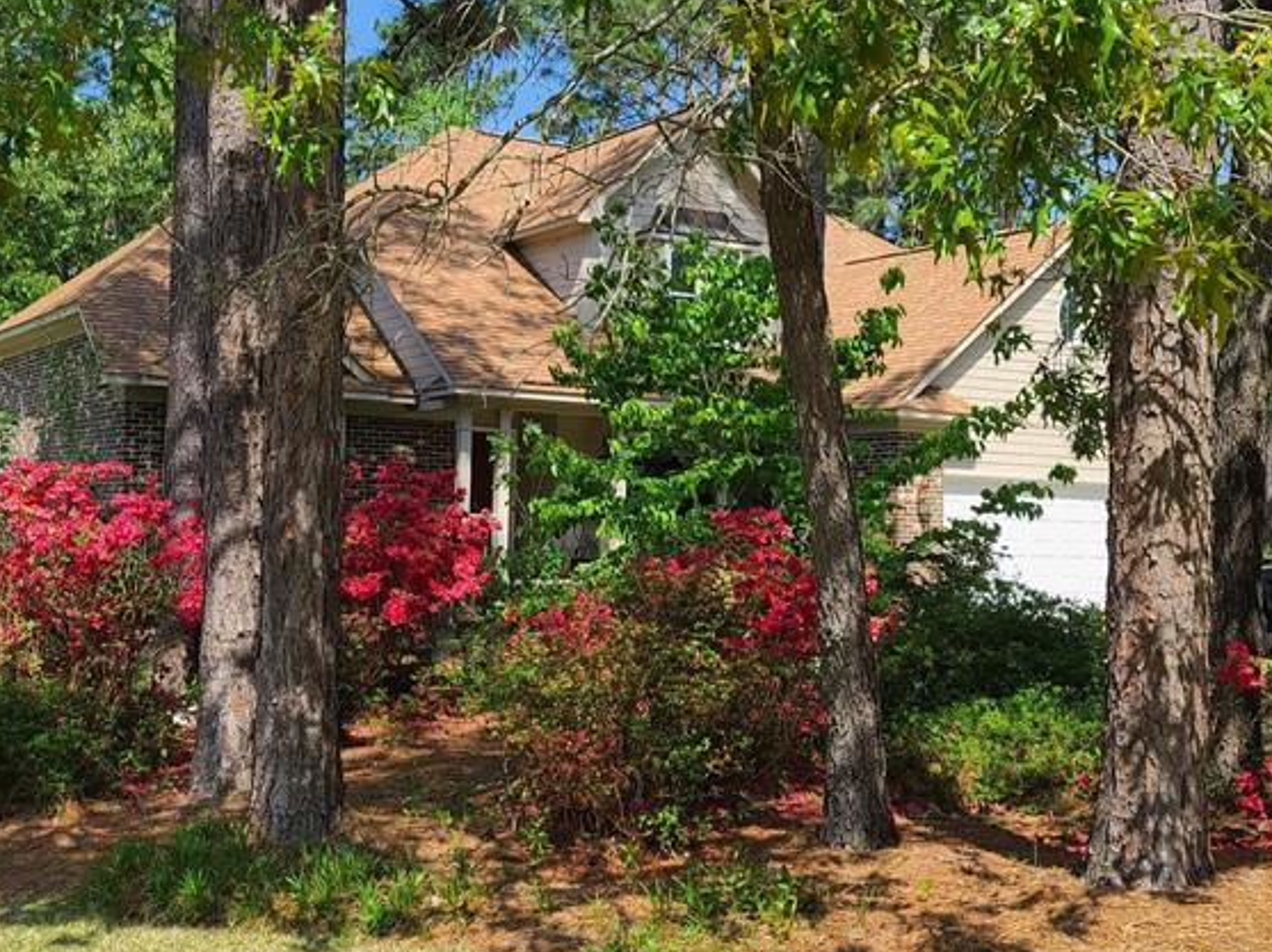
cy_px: 466
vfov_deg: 31.5
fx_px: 1689
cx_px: 578
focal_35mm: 46
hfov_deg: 41.2
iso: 16
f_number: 1.8
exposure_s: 1/549
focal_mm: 7
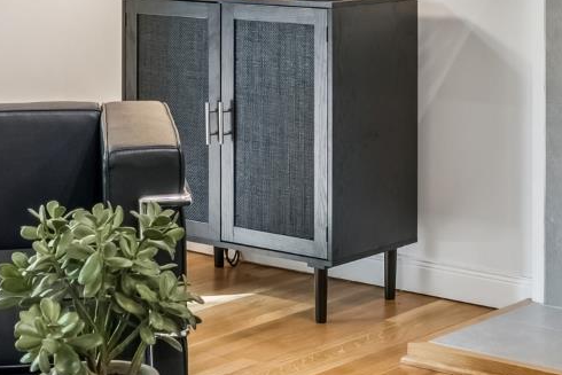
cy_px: 127
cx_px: 304
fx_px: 1624
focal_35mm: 104
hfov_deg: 19.6
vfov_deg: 13.2
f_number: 11
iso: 640
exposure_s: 1/15
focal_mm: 34
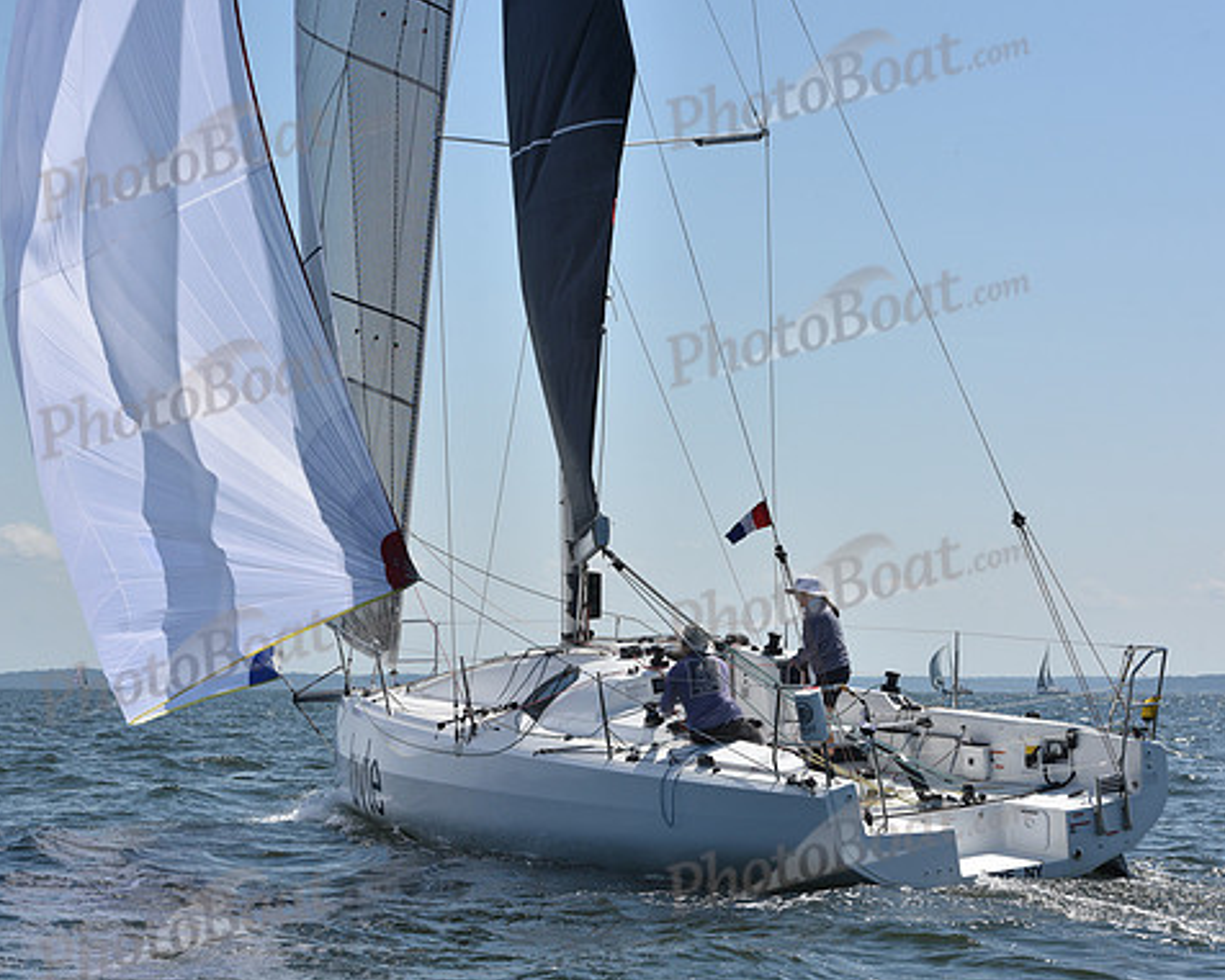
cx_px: 535
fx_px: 2901
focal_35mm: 80
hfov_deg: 23.8
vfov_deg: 19.2
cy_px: 490
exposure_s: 1/1250
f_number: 10
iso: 320
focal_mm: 70
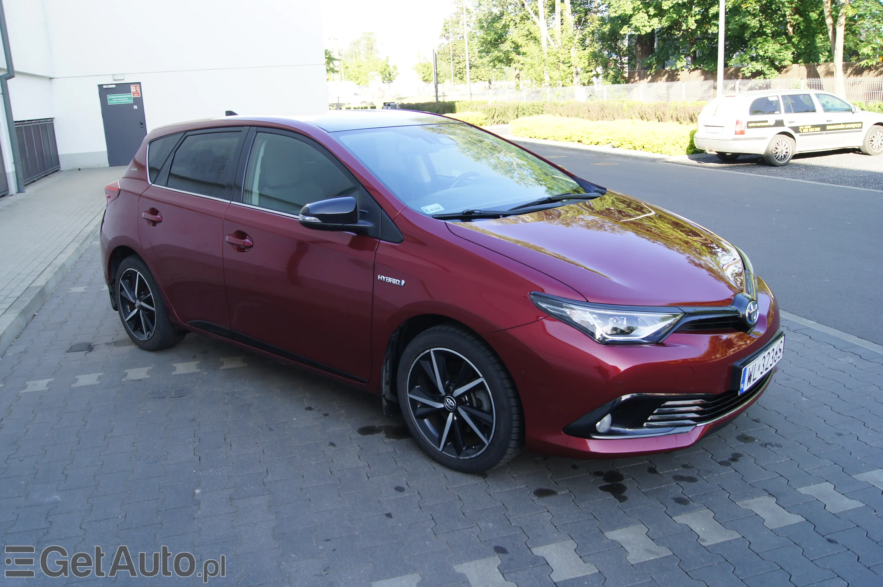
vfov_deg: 43.6
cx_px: 442
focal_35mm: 30
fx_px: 735
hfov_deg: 62.0
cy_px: 294
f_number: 5.6
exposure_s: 1/40
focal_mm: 20
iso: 100
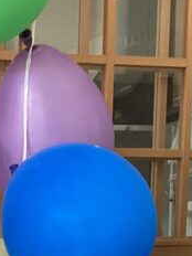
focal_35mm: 137
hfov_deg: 10.4
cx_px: -98
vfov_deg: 12.7
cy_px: 500
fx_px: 1013
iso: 80
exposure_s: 1/50
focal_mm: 3.3
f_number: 2.4
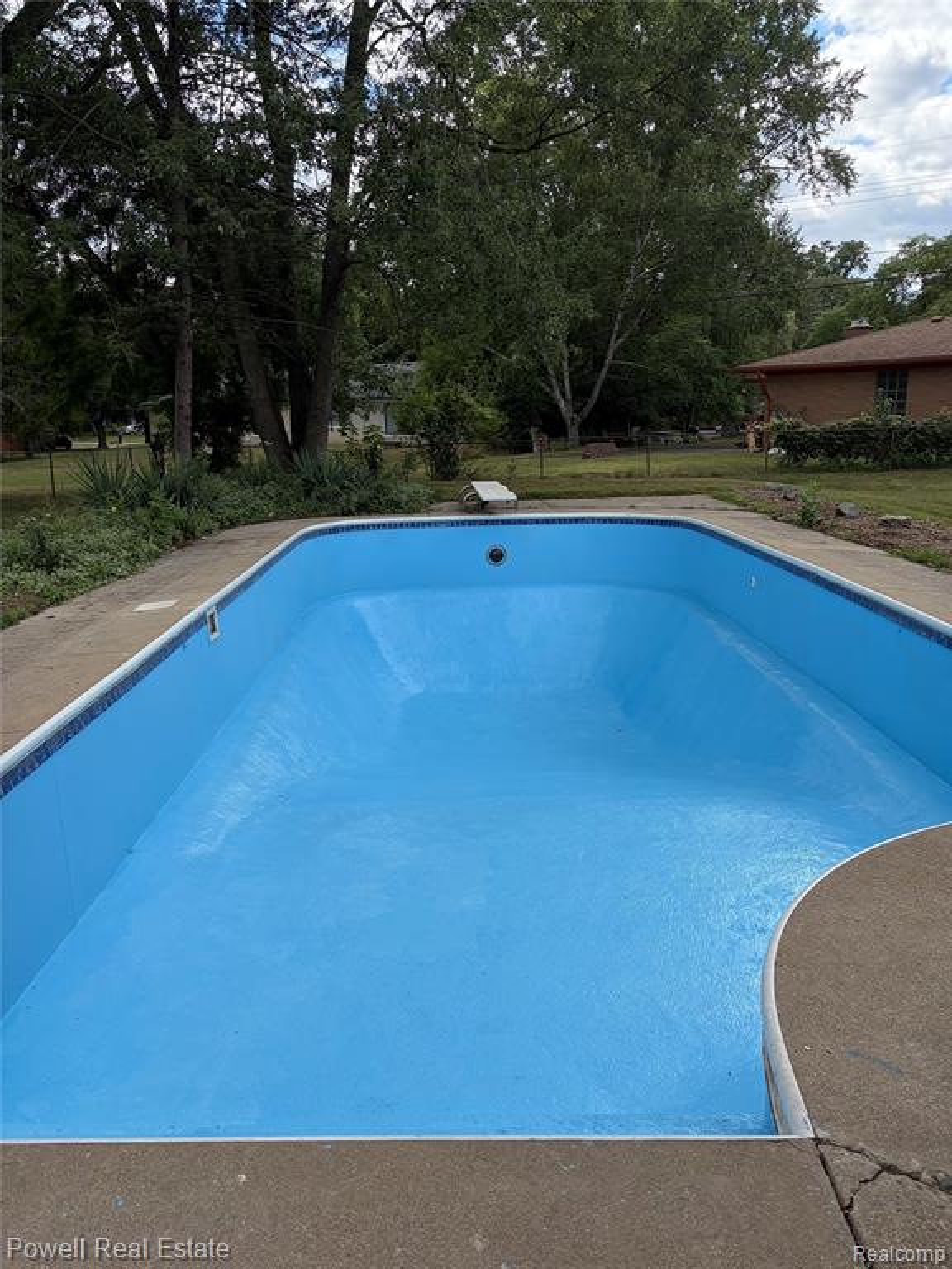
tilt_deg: -12.1
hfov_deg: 53.1
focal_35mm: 26
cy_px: 634
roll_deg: +0.8
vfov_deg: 67.3
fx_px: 953
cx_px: 476
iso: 50
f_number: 1.6
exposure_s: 1/1901
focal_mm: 5.96
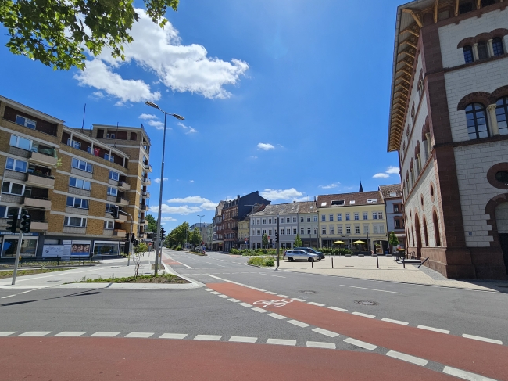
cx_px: 263
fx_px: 220
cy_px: 207
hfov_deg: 98.2
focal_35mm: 15
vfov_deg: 81.5
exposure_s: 1/3464
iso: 50
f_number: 2.2
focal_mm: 2.2
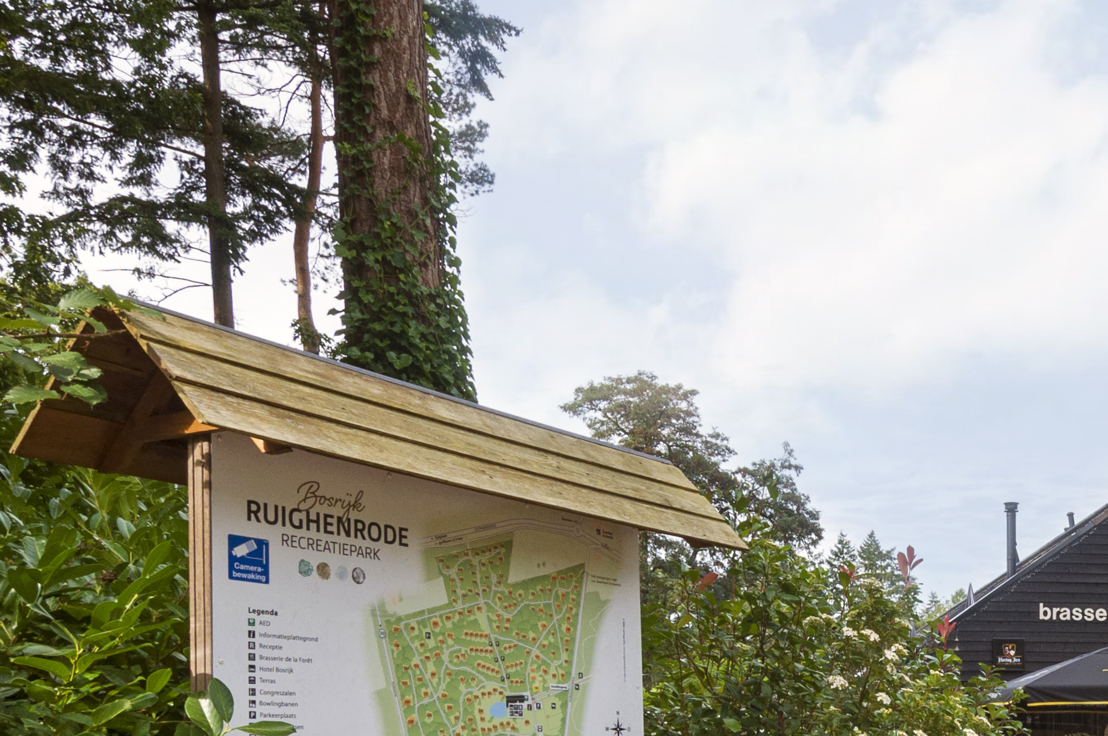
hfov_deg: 41.4
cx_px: 970
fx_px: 1356
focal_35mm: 44
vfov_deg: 28.8
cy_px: 703
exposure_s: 1/200
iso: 400
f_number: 8
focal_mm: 13
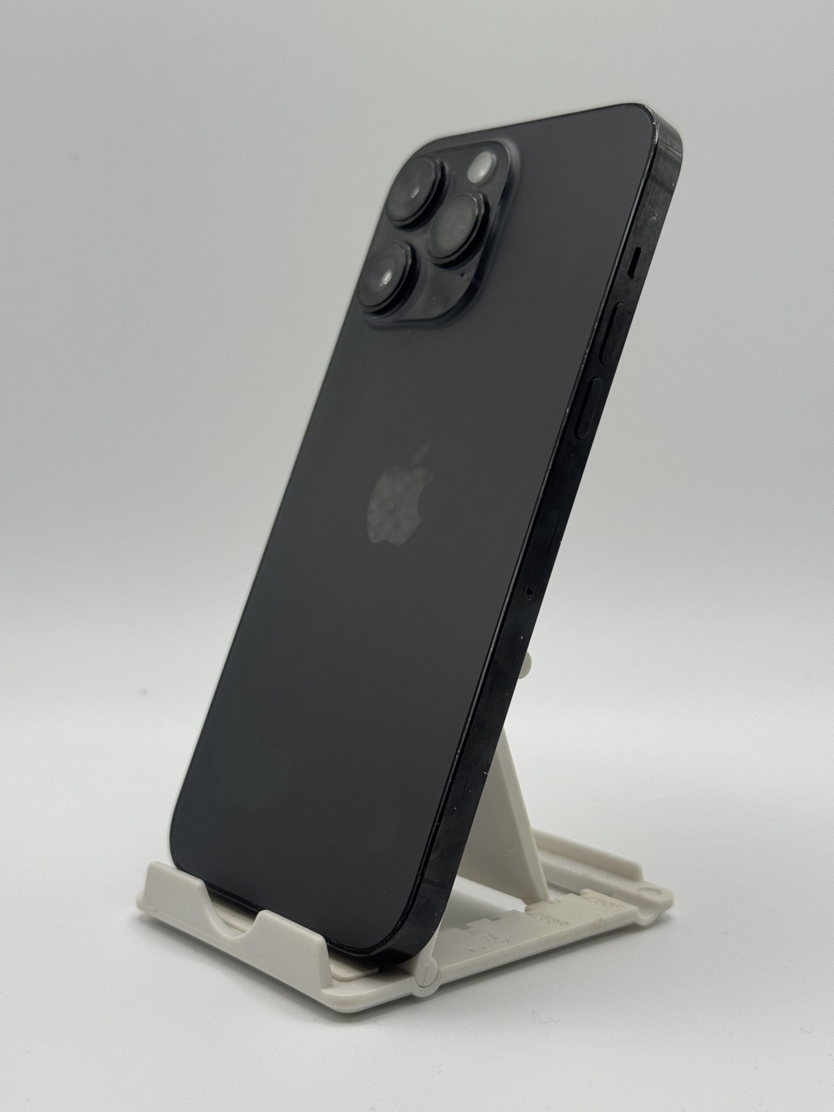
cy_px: 556
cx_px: 417
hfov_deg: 30.3
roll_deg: +0.2
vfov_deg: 39.7
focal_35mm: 48
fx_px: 1542
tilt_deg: -6.2
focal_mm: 6.76
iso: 64
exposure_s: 1/1339
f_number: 1.78
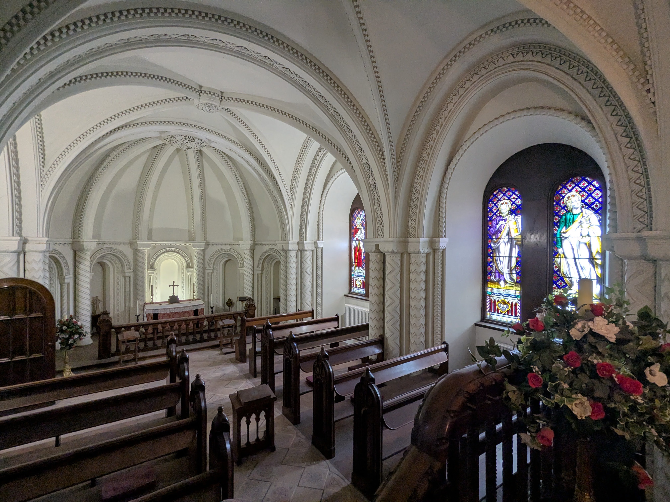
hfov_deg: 94.5
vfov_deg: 78.1
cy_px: 251
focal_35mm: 16
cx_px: 335
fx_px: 310
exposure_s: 1/25
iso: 133
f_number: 2.2
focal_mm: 2.35
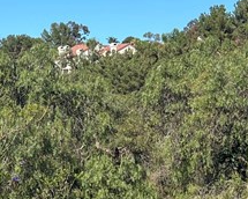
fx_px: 888
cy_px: 51
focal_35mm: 121
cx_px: -38
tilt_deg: +2.8
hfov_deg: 15.4
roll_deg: +0.4
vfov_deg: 12.7
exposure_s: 1/3356
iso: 50
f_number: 1.5
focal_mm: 5.7
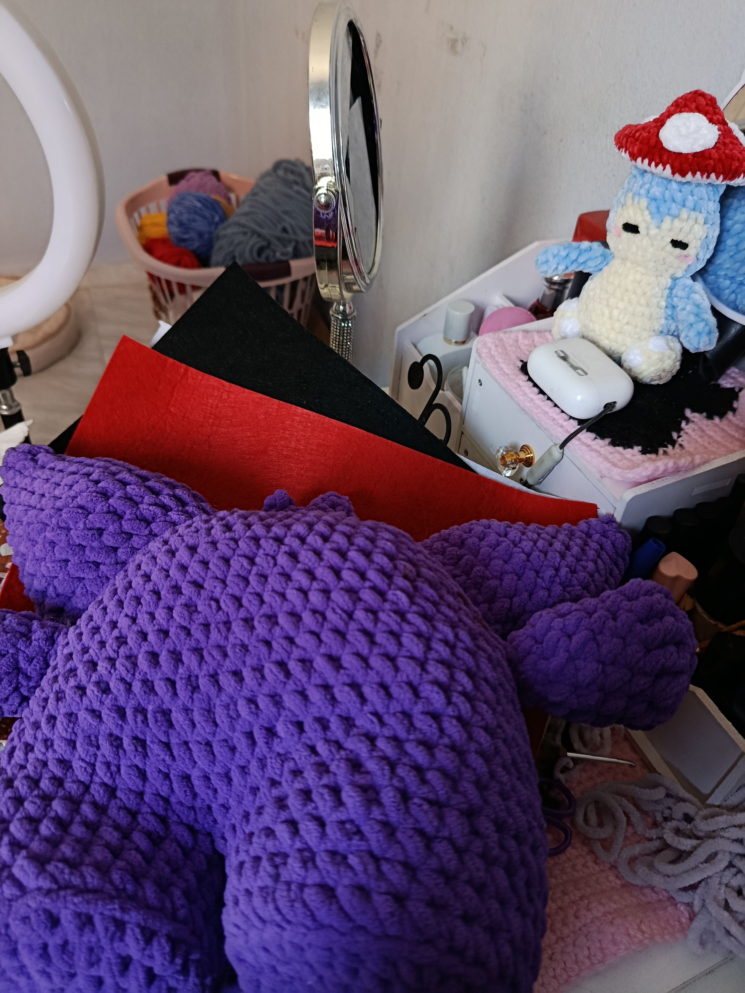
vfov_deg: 71.6
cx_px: 372
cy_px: 496
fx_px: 689
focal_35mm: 24
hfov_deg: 56.8
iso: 970
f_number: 1.7
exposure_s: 1/100
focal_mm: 5.24
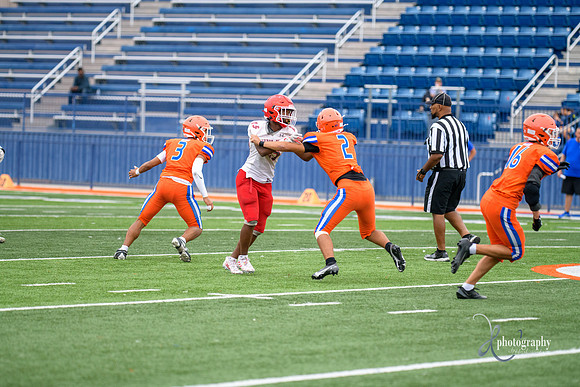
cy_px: 194
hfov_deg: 11.4
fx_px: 2901
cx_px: 290
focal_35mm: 180
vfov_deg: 7.6
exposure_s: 1/1000
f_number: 2.8
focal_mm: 180
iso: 800
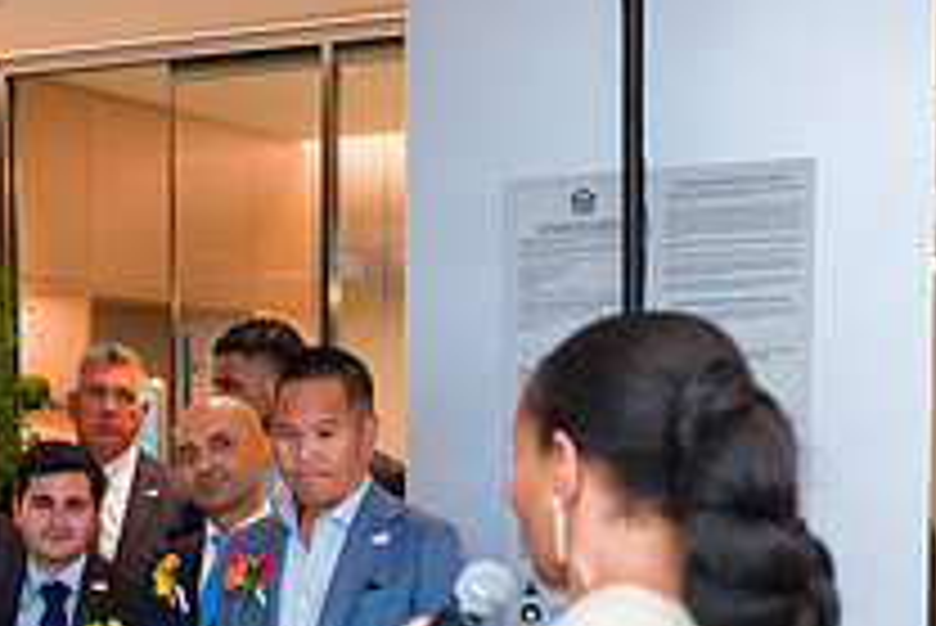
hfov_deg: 17.9
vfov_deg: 12.5
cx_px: -266
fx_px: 2784
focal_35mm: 107
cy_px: 775
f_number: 3.2
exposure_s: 1/160
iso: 800
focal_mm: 38
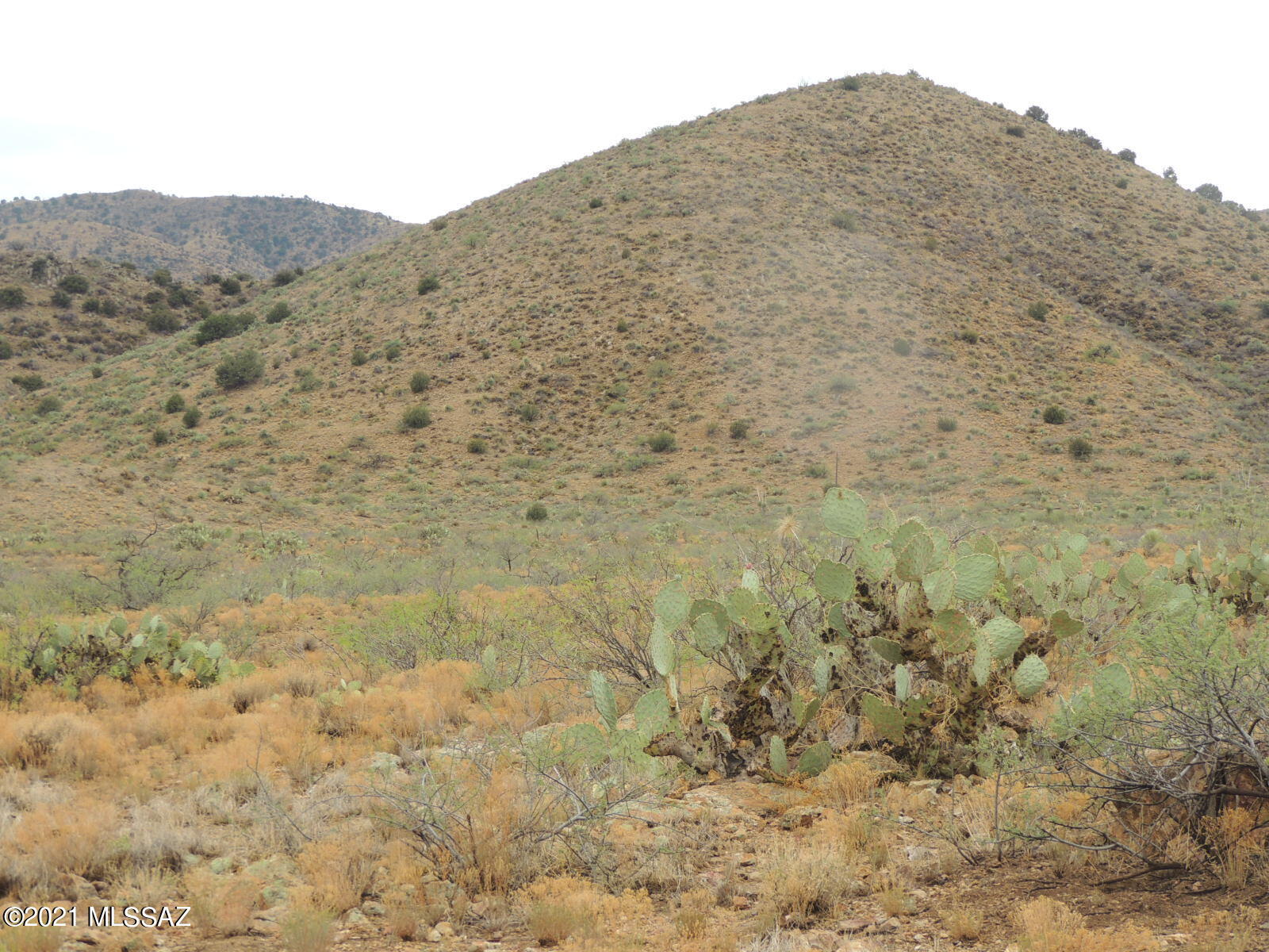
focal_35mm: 100
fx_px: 3666
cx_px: 634
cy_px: 476
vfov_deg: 14.8
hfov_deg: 19.6
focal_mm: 17.8
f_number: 4.1
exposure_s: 1/160
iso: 100
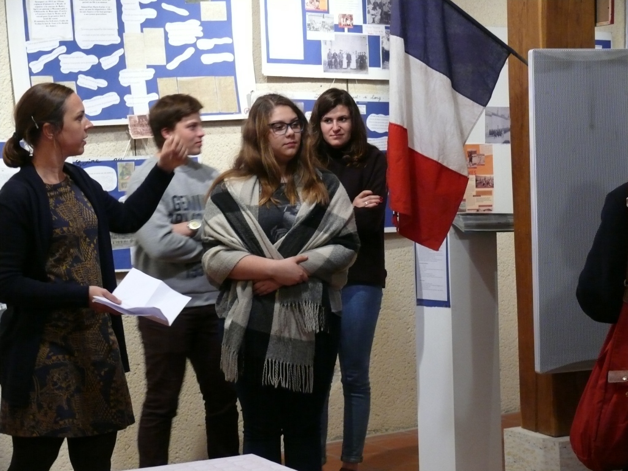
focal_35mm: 80
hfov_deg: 24.4
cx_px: 314
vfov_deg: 18.4
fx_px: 1451
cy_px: 236
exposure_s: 1/25
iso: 400
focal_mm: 17
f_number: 3.2
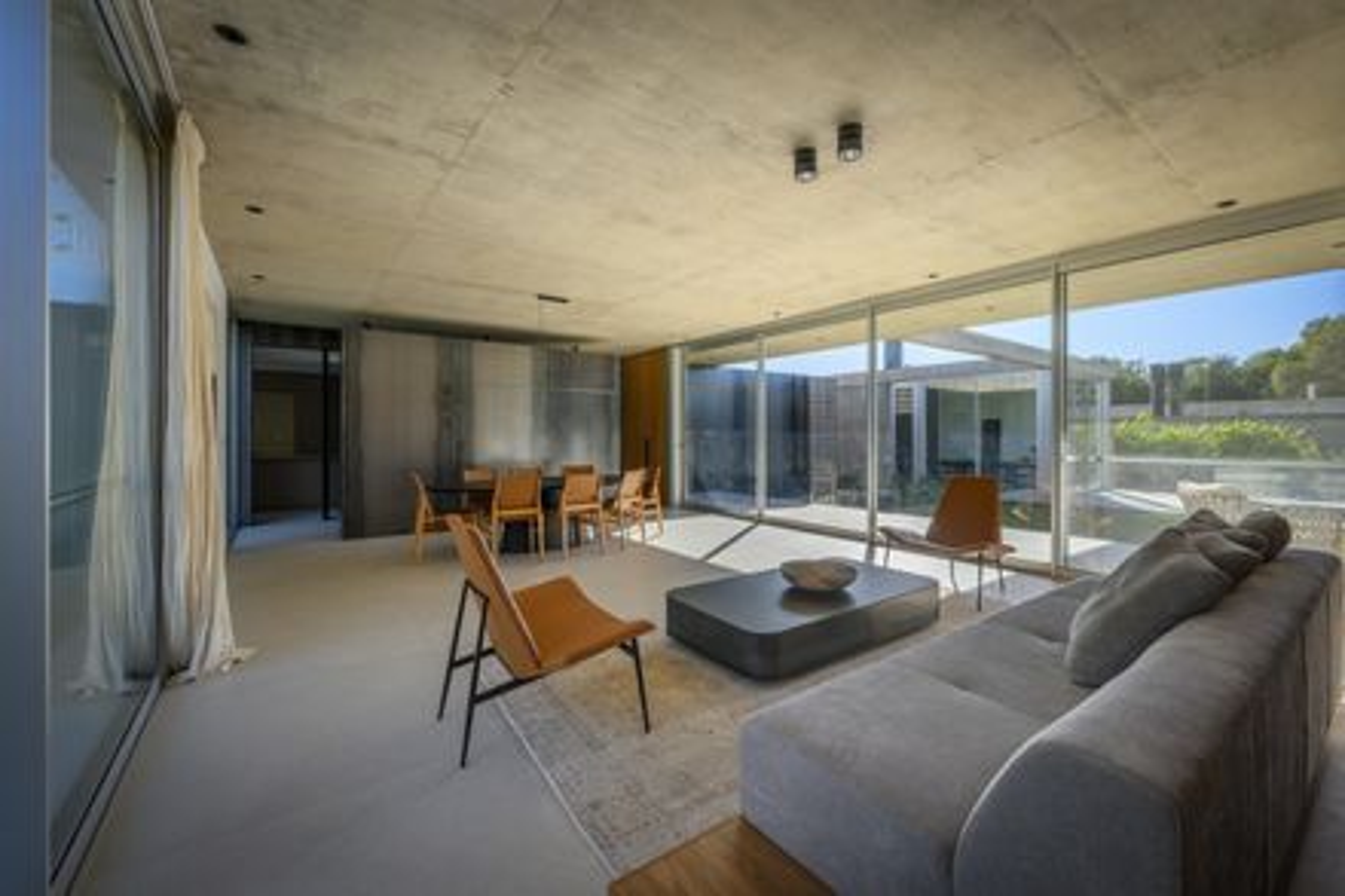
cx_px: 672
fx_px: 523
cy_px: 448
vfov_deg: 81.2
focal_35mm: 14
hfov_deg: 104.3
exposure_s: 1/250
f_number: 11
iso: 80
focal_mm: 14
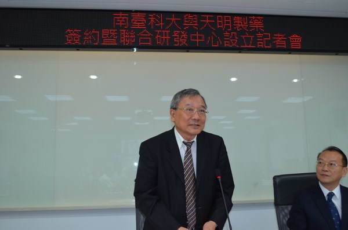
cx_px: 174
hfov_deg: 53.2
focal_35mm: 36
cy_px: 115
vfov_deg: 36.7
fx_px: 347
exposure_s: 1/60
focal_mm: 24
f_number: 4
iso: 800
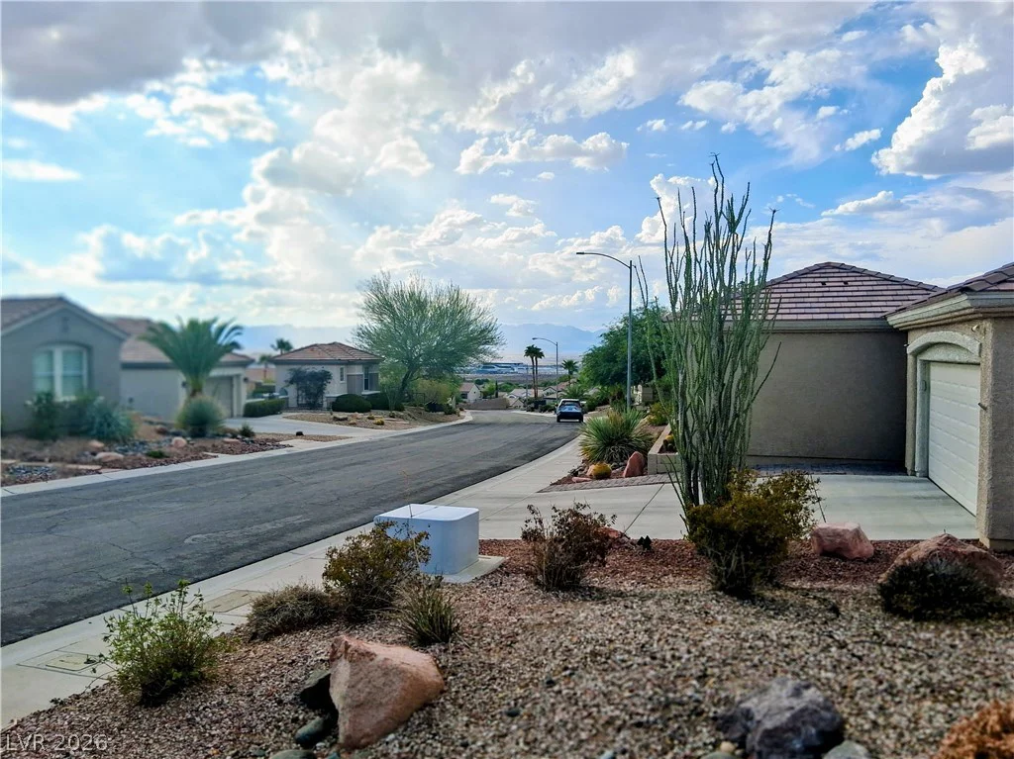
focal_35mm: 26
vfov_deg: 53.0
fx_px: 761
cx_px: 507
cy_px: 380
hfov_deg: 67.3
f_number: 1.8
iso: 25
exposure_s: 1/1036
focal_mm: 3.98
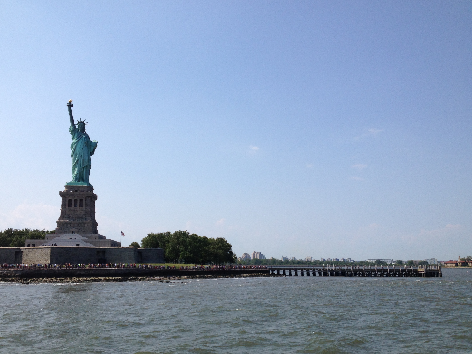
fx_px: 532
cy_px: 190
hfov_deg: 47.8
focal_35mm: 39
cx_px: 212
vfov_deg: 36.8
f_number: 2.4
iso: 50
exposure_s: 1/2907
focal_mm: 4.28
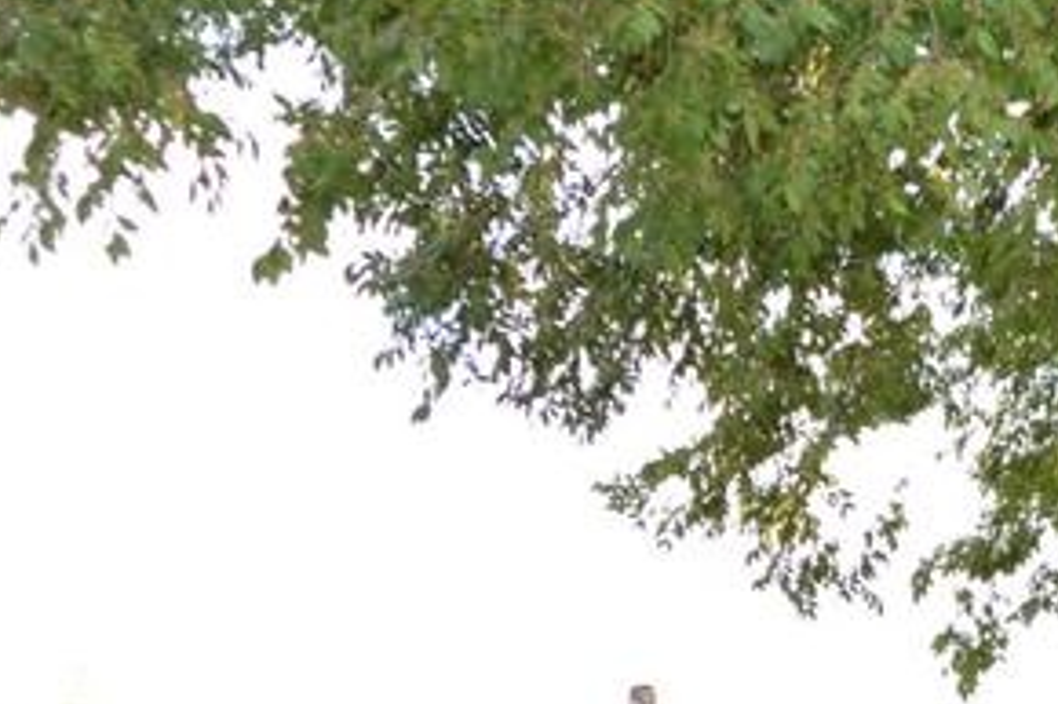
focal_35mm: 134
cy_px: 1169
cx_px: 934
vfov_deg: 9.8
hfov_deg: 15.2
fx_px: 3936
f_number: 3.5
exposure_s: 1/125
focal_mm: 18
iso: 100
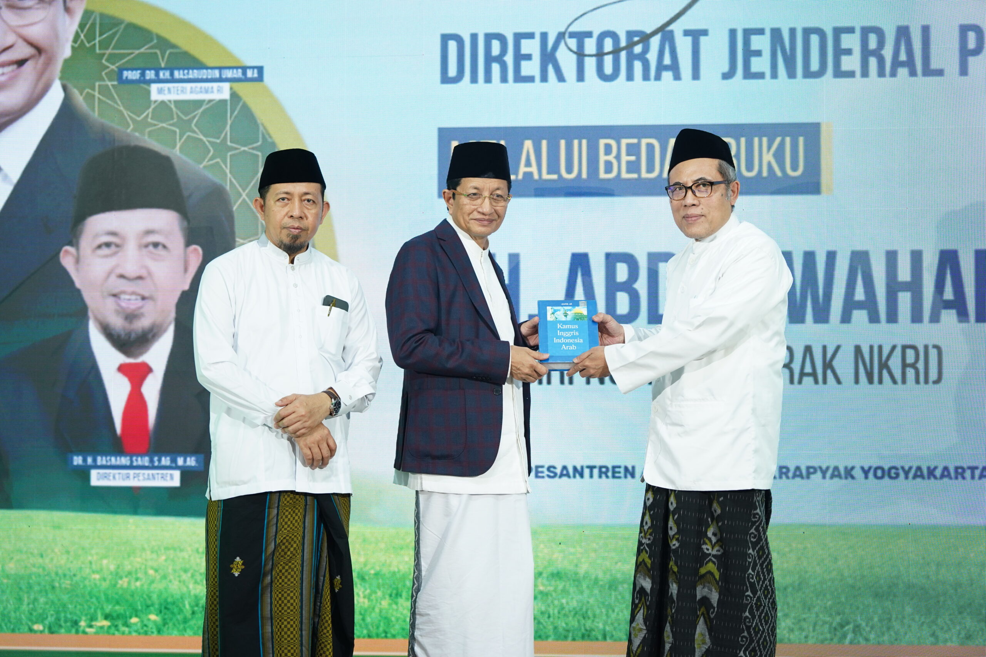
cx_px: 493
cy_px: 328
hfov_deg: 39.6
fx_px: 1369
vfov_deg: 27.0
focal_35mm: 50
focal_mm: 50
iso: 1000
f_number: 2.8
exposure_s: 1/125
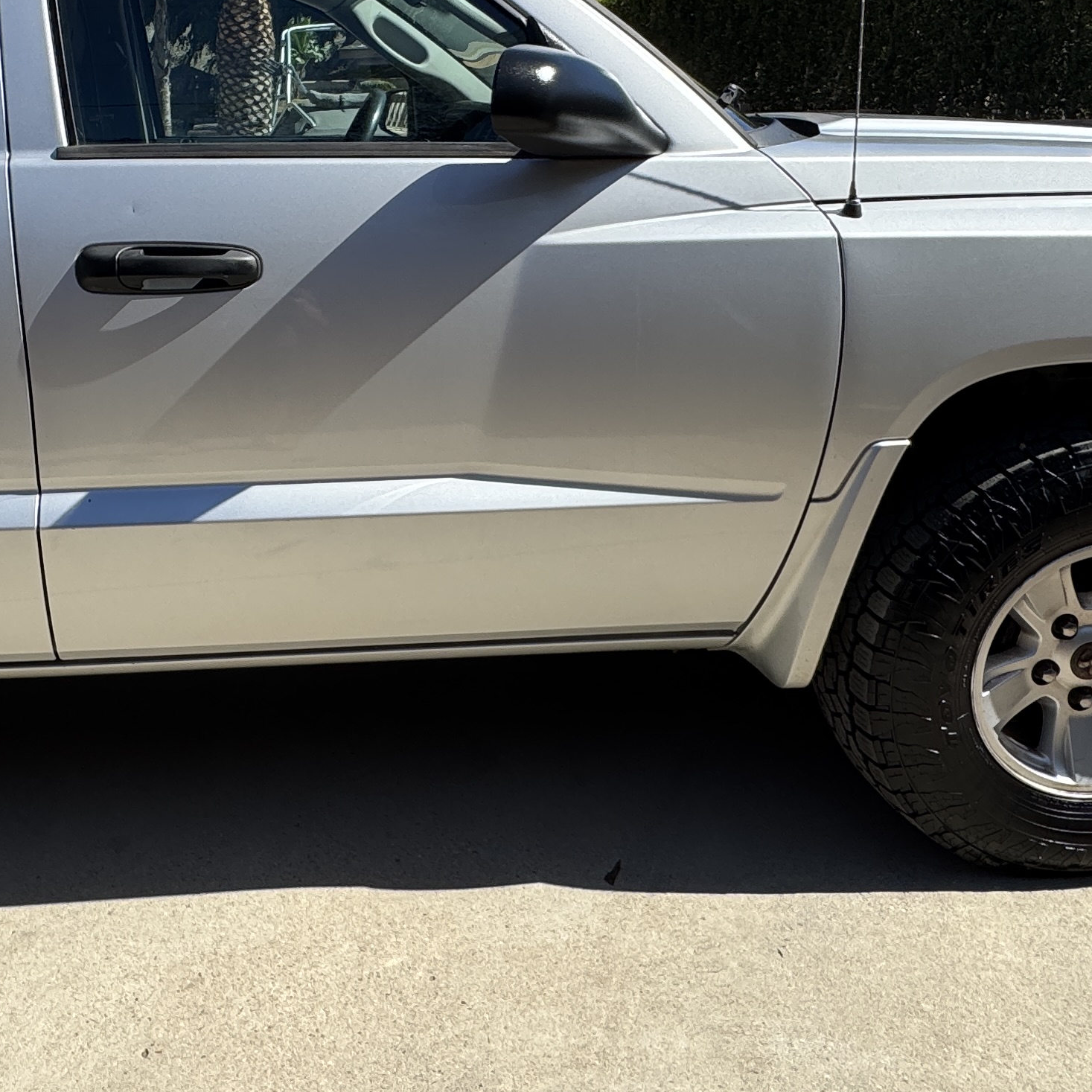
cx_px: 298
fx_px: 1213
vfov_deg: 47.9
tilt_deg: -13.2
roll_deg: +1.1
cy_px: 400
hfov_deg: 47.0
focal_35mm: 34
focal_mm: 2.22
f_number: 2.2
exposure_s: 1/1567
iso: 50
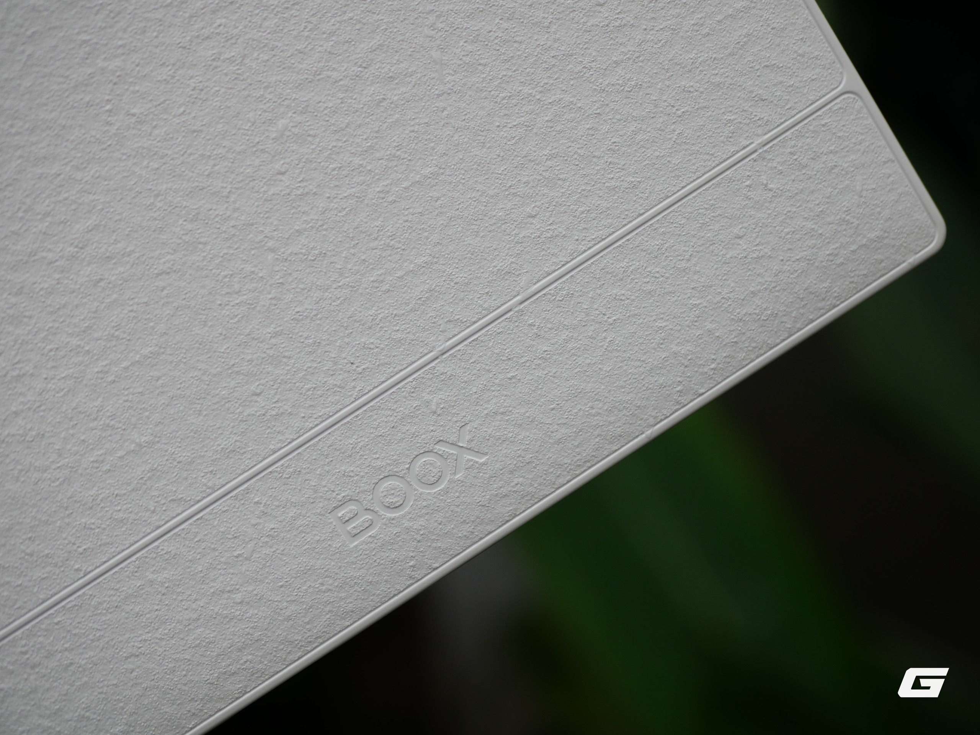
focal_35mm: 50
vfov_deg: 29.1
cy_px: 368
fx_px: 1416
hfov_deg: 38.2
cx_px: 490
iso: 400
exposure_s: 1/400
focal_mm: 25
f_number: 2.8
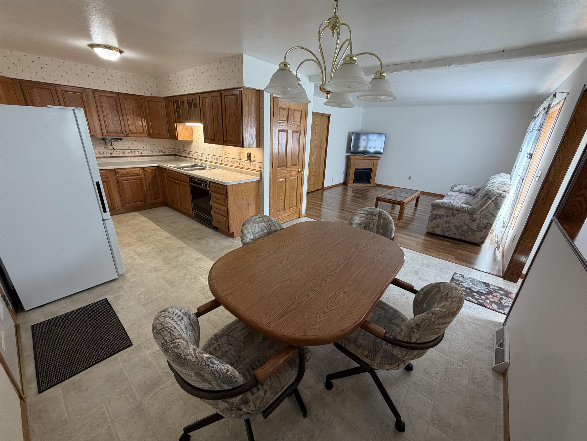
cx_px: 294
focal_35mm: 14
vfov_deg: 85.7
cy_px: 220
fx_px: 237
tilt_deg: -20.6
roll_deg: -2.3
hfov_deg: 102.1
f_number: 2.2
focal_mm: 2.22
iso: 160
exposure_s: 1/120
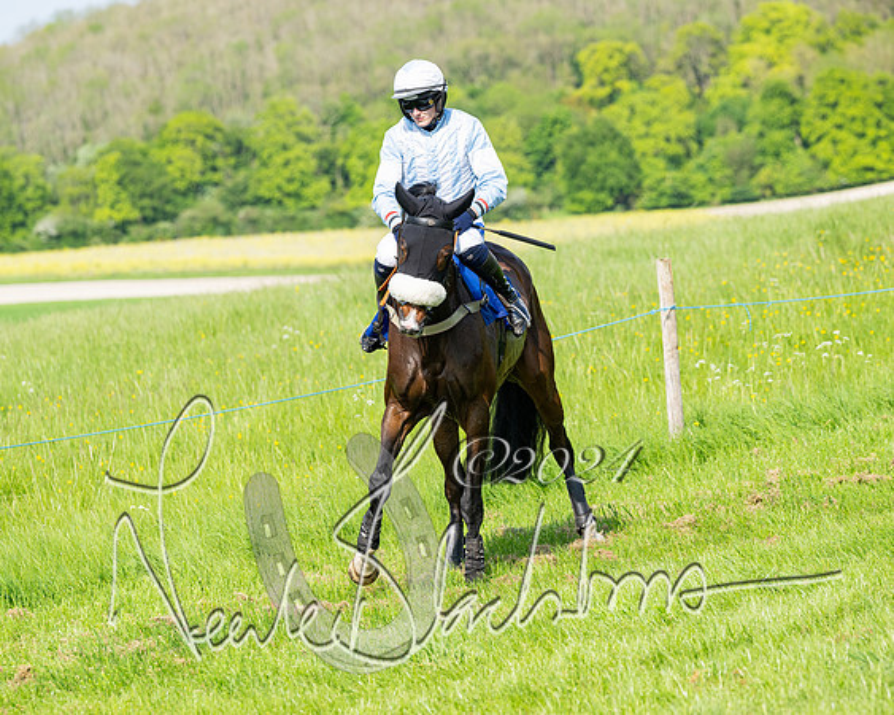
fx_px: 4768
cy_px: 358
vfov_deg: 8.6
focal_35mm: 180
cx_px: 447
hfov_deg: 10.7
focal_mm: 160
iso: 200
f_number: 5
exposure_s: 1/1000
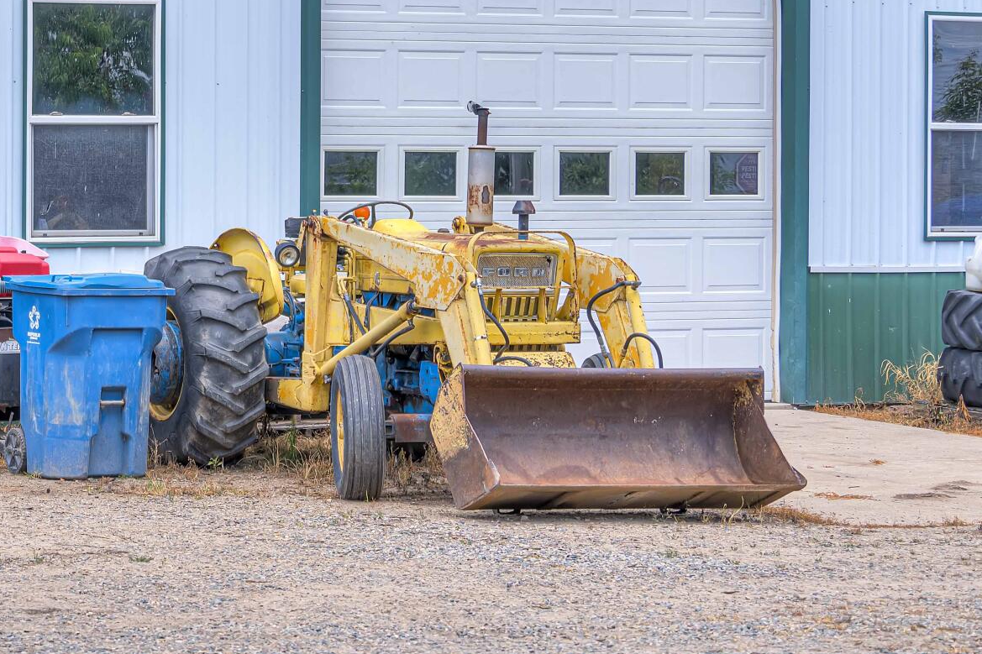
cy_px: 81
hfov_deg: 14.9
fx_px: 3709
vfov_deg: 10.0
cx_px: 71
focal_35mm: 136
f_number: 3.5
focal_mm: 53
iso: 100
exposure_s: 1/640
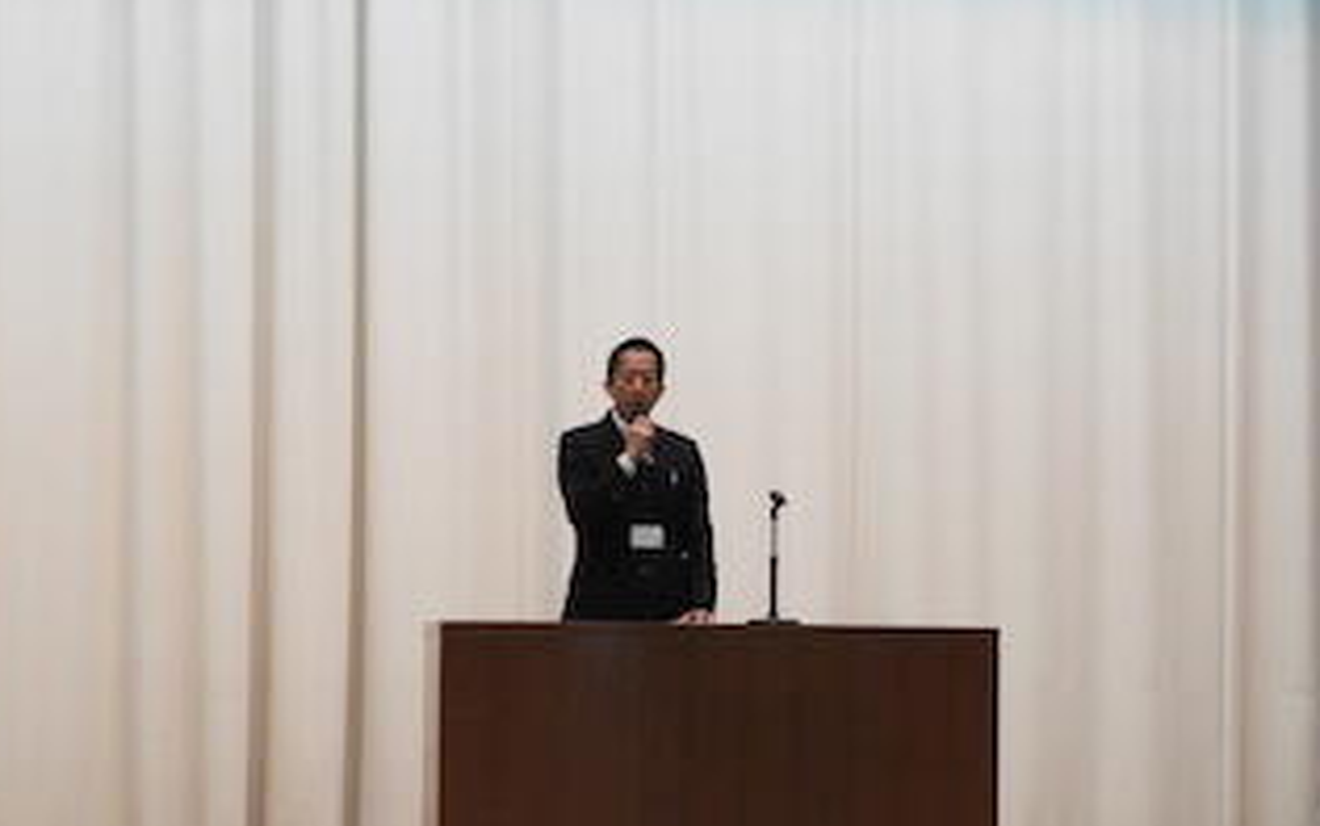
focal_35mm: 229
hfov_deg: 9.2
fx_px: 8240
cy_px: 549
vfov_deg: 5.7
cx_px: 645
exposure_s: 1/40
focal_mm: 30.5
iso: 400
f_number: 5.2
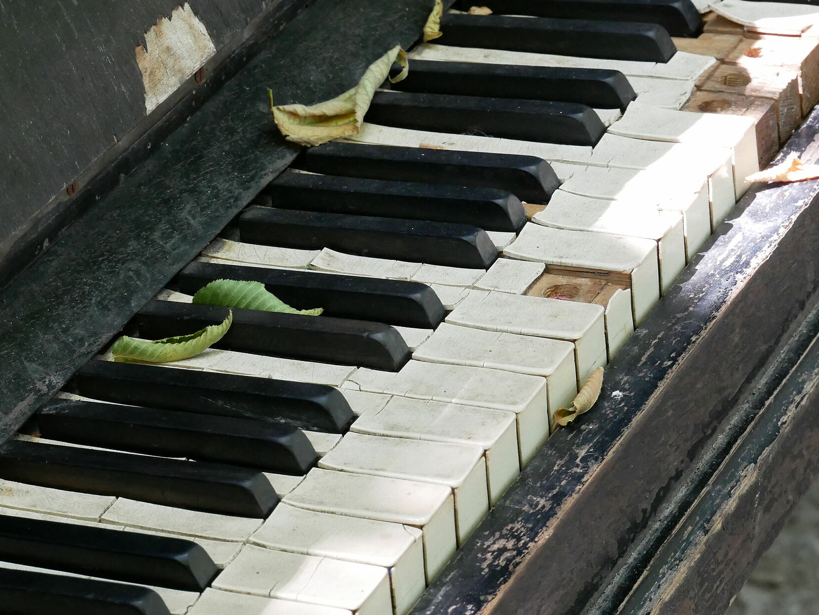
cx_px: 448
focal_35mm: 175
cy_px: 210
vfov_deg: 8.5
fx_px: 4142
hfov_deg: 11.3
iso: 1600
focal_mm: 60
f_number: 8
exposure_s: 1/100
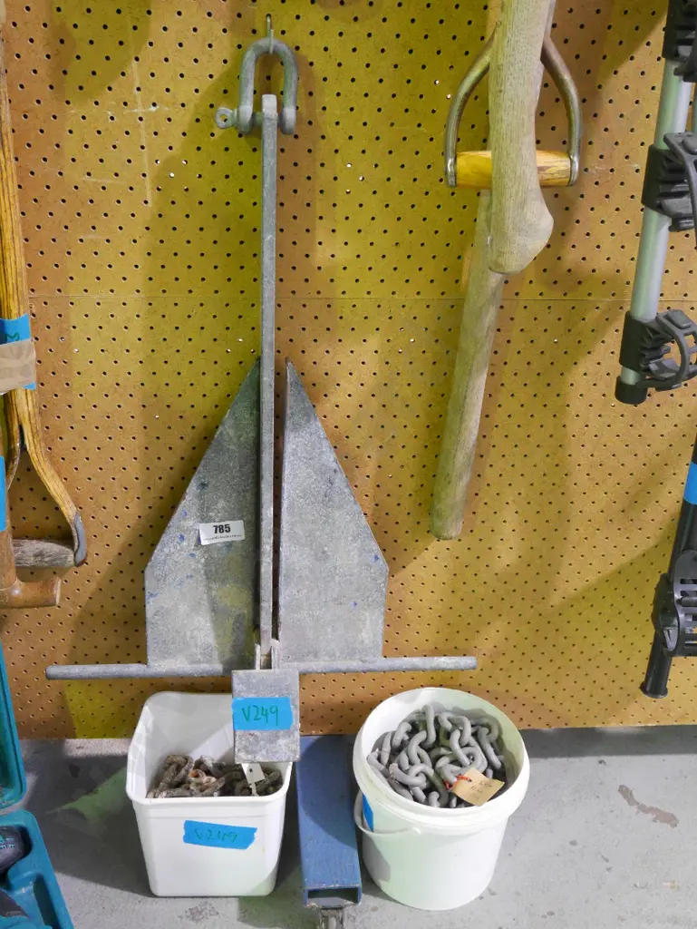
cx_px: 348
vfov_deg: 49.0
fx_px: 1019
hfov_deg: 37.8
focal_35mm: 38
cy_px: 464
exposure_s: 1/25
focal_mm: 19
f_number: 4.3
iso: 3200
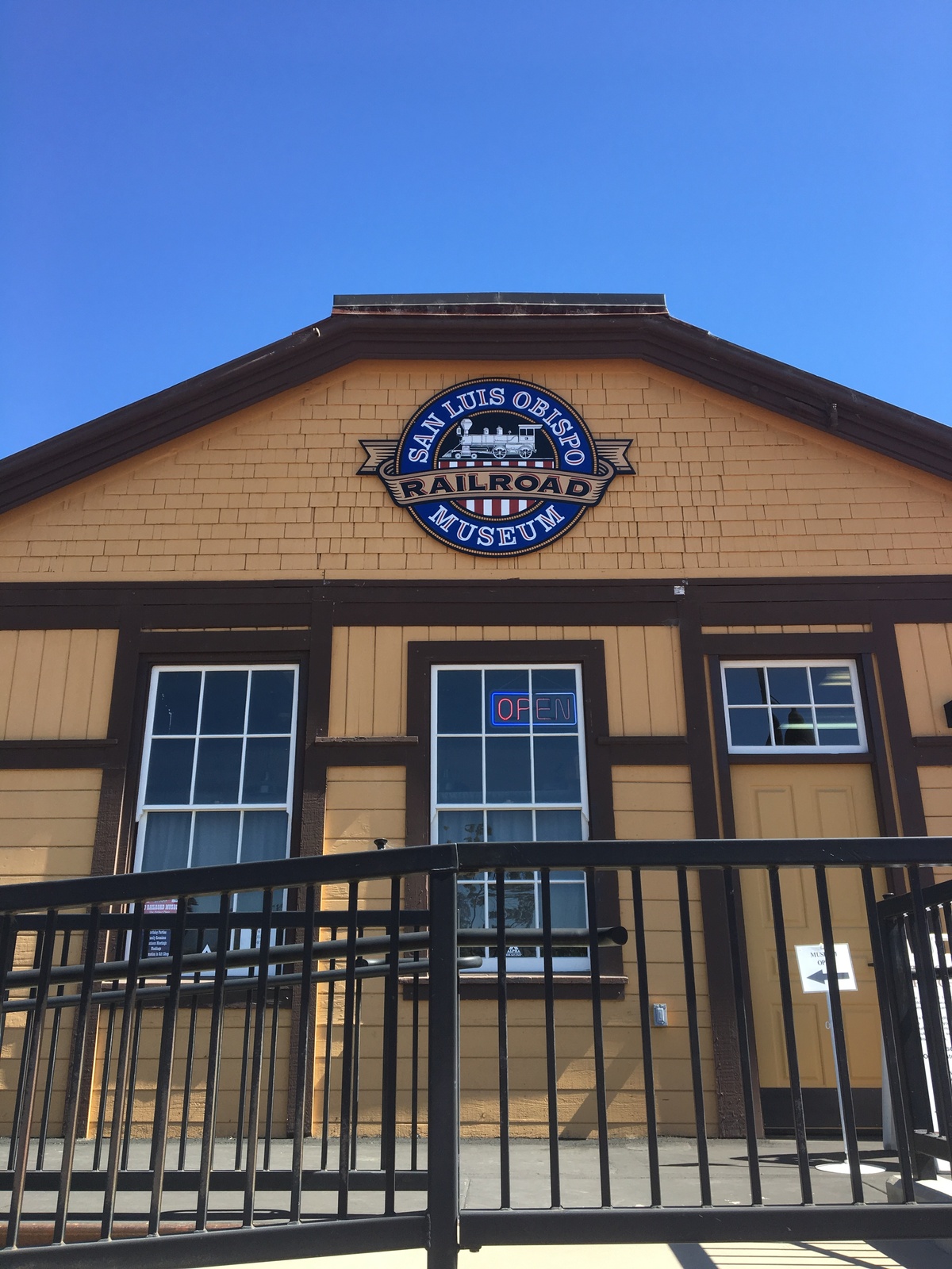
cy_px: 634
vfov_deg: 61.7
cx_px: 476
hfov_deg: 48.2
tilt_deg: +19.4
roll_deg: +0.7
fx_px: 1063
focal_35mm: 29
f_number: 2.2
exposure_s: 1/635
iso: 25
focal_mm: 4.15
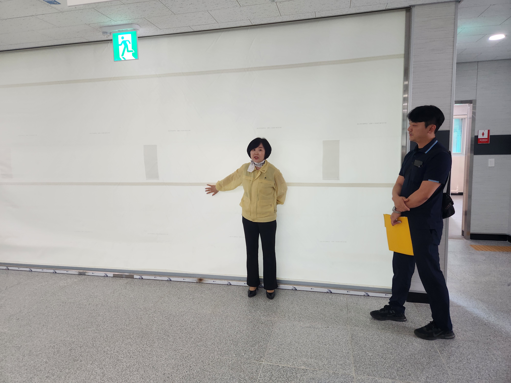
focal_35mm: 23
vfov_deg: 58.9
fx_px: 340
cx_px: 256
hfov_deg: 73.9
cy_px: 192
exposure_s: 1/180
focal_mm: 5.4
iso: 160
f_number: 1.8
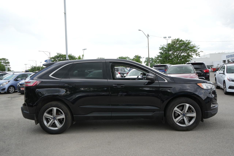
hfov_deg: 63.6
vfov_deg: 45.0
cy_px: 78
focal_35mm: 29
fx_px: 189
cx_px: 117
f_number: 4.5
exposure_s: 1/250
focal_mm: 29
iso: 100
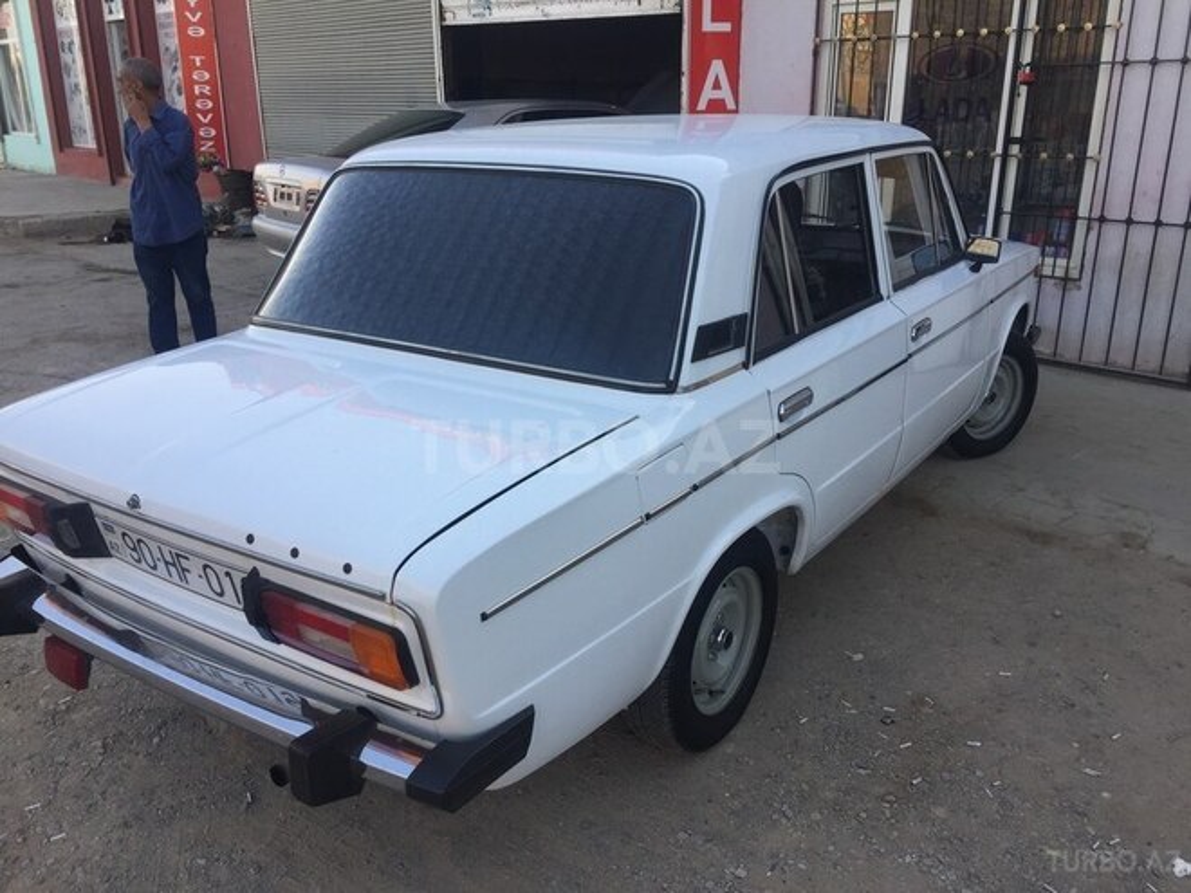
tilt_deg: -18.5
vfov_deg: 48.2
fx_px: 998
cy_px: 446
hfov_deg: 61.7
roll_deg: -1.6
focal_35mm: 29
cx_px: 596
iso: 32
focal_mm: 4.15
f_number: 2.2
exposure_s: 1/347
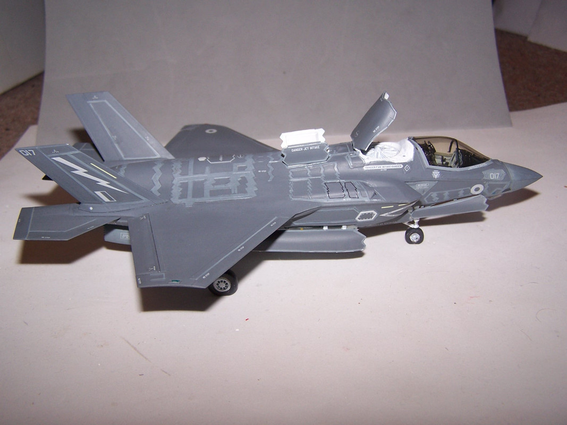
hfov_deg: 49.0
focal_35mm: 38
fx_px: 622
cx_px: 284
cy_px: 212
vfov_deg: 37.7
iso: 80
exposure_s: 1/60
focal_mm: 6.3
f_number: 2.8
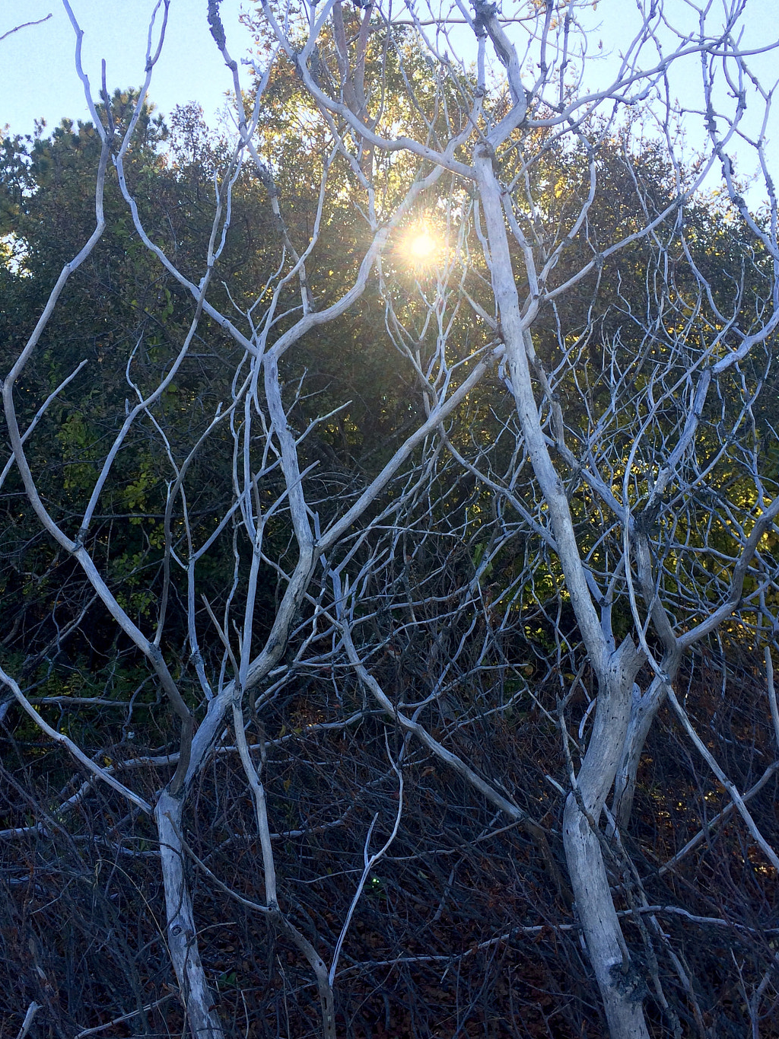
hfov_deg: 41.8
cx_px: 383
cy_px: 556
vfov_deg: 53.9
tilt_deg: +0.9
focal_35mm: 34
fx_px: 1020
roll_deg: +0.1
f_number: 2.2
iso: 32
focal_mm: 4.15
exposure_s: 1/336
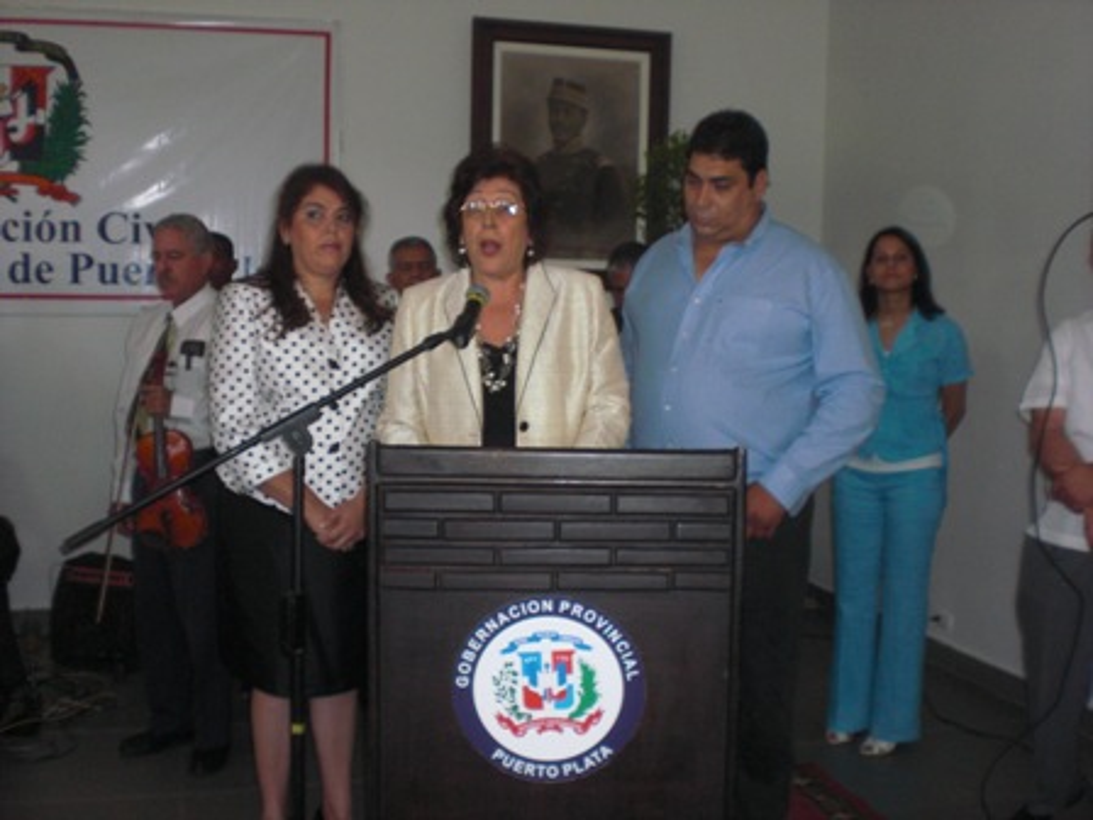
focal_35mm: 38
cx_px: 546
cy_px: 410
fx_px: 1200
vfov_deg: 37.7
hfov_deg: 49.0
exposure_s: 1/60
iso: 200
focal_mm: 6.3
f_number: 3.1
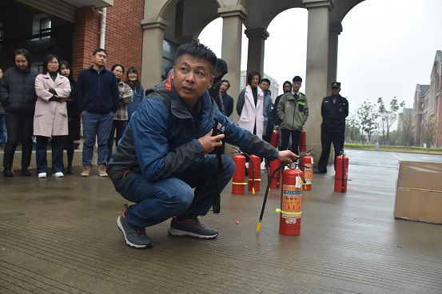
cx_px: 221
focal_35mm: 27
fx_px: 331
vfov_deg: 47.9
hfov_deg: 67.4
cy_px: 147
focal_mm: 18
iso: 800
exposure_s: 1/350
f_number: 5.6
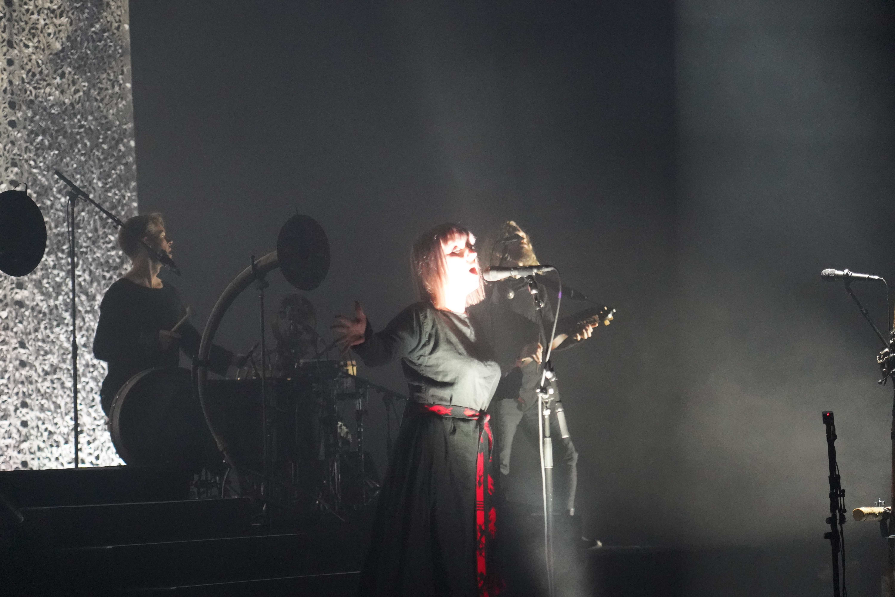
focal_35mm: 105
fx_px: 2610
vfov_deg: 13.0
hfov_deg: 19.5
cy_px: 298
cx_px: 448
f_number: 4
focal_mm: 105
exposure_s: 1/160
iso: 12800
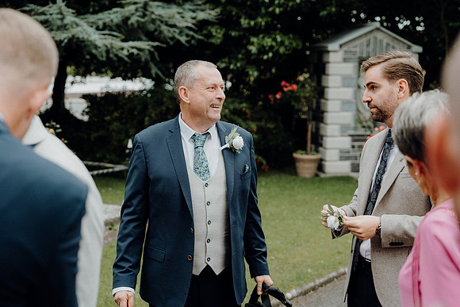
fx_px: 792
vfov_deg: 21.9
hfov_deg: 32.4
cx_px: 230
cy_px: 154
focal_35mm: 62
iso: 320
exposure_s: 1/250
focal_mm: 62
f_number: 3.5
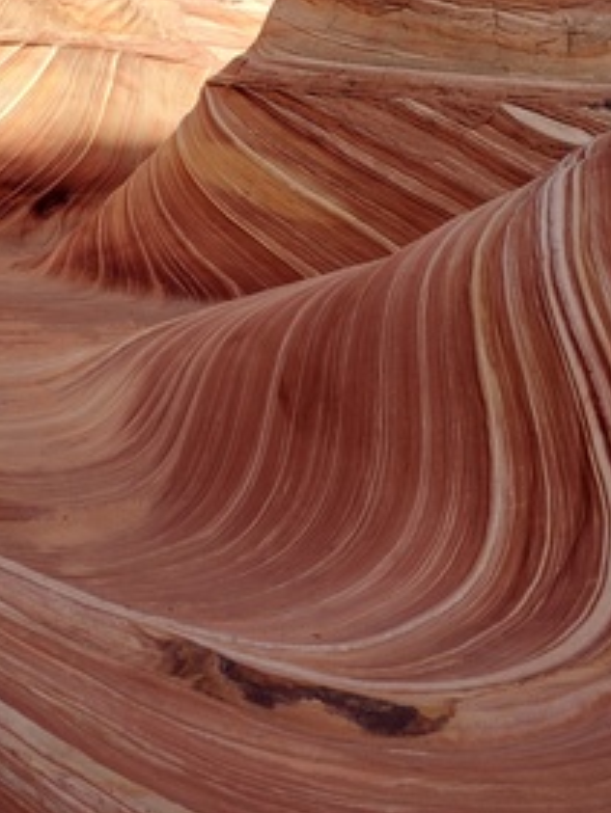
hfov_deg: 29.0
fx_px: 1176
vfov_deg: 37.9
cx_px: 232
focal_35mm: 50
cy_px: 289
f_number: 1.7
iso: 100
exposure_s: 1/1508
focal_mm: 4.71
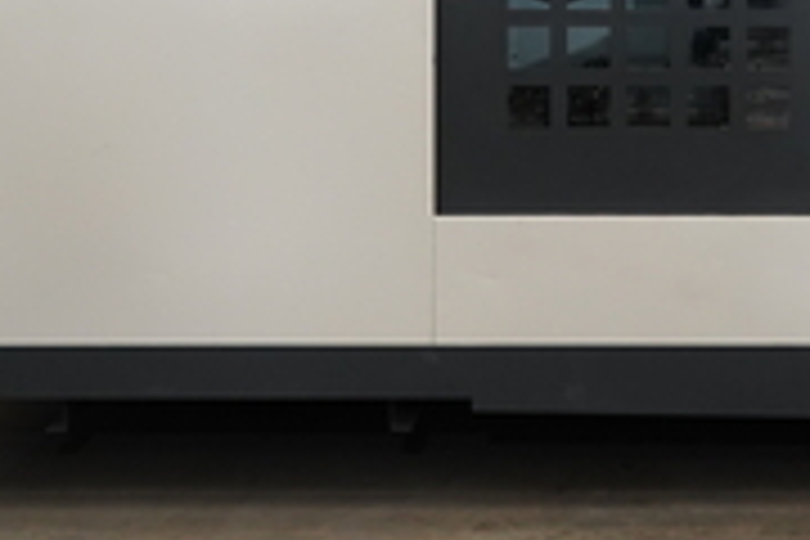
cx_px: 760
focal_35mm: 97
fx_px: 2182
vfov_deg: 13.7
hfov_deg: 20.5
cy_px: -128
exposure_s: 1/125
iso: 3200
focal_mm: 35
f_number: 7.1
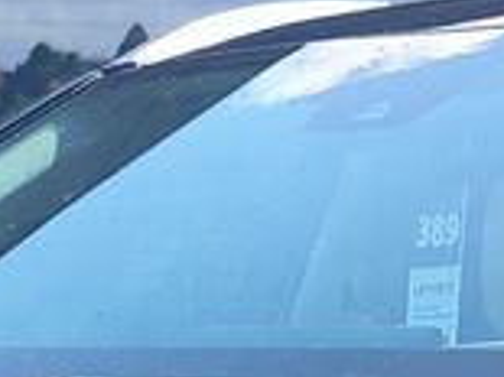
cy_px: 933
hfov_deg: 11.1
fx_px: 2590
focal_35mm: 178
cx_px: 228
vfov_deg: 7.7
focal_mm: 7.01
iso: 50
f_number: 1.69
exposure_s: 1/324
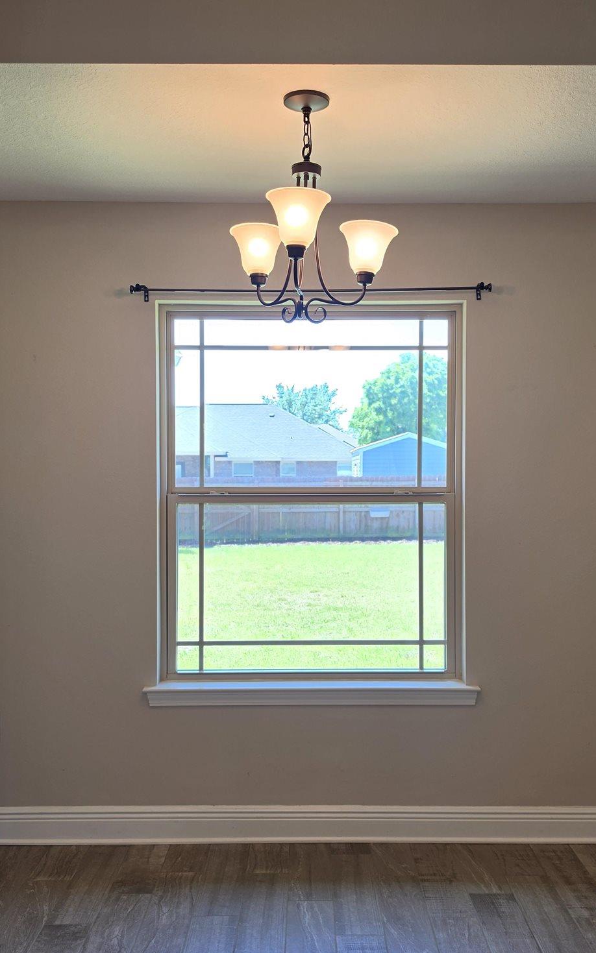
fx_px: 884
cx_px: 311
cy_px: 488
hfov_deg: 37.3
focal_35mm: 34
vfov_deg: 56.7
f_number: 1.4
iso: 32
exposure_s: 1/120
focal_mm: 6.5
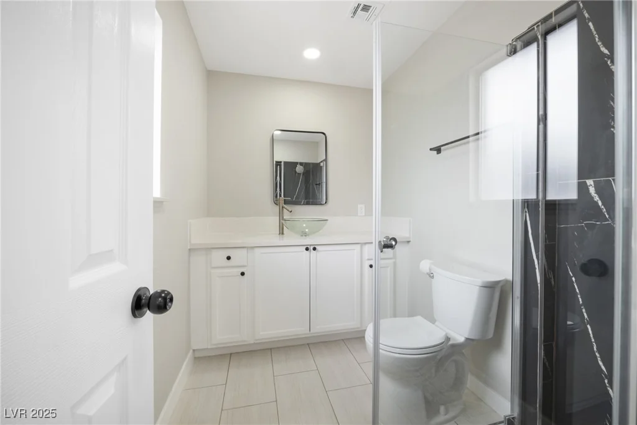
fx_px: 248
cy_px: 212
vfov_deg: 81.2
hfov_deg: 104.2
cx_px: 318
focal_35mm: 14
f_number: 9
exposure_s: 1/2.5
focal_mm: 14
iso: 100
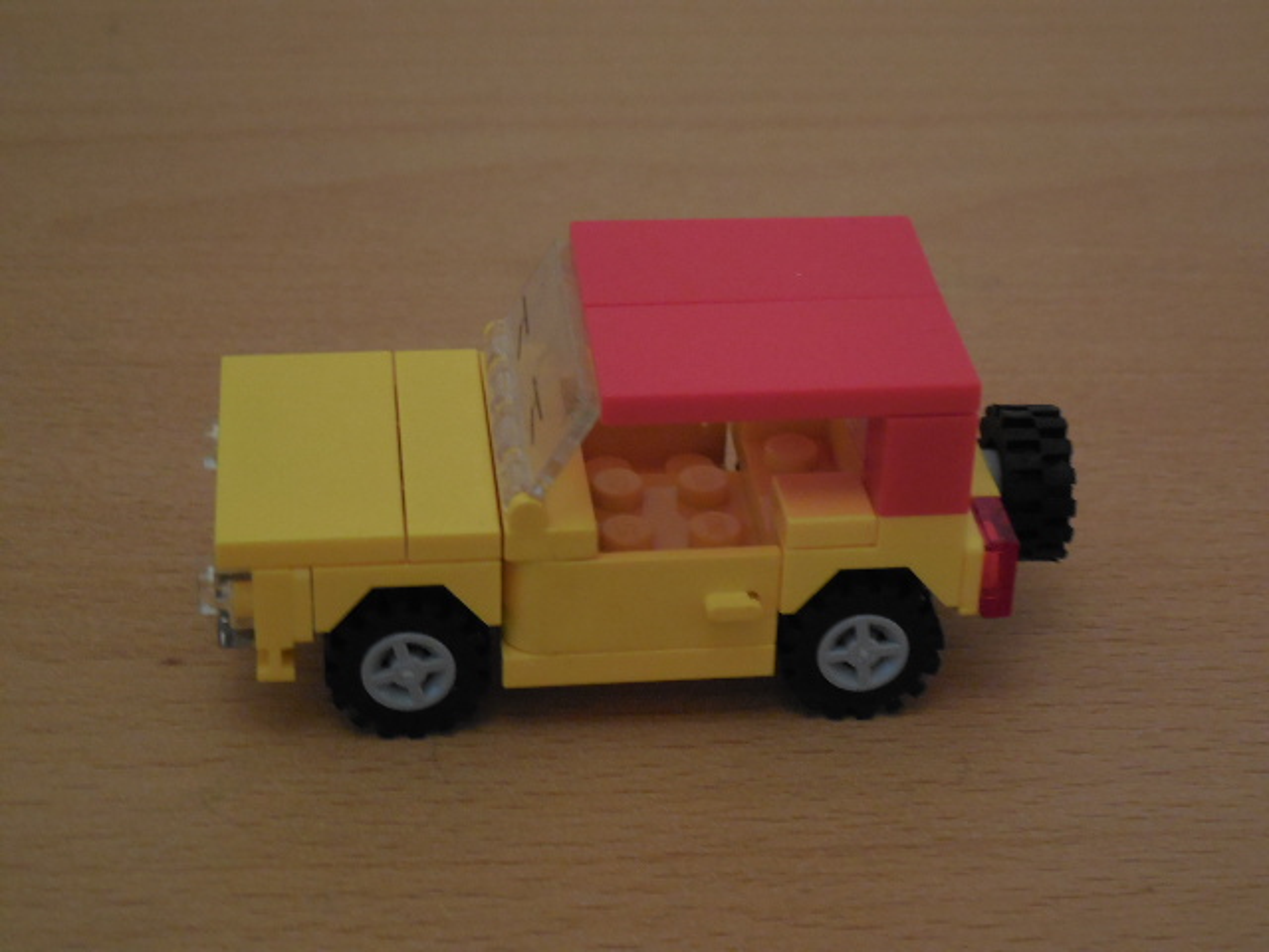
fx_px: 2529
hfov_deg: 28.2
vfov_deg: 21.3
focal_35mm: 69
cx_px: 634
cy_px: 476
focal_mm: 12.5
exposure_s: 1/10
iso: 800
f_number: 4.4
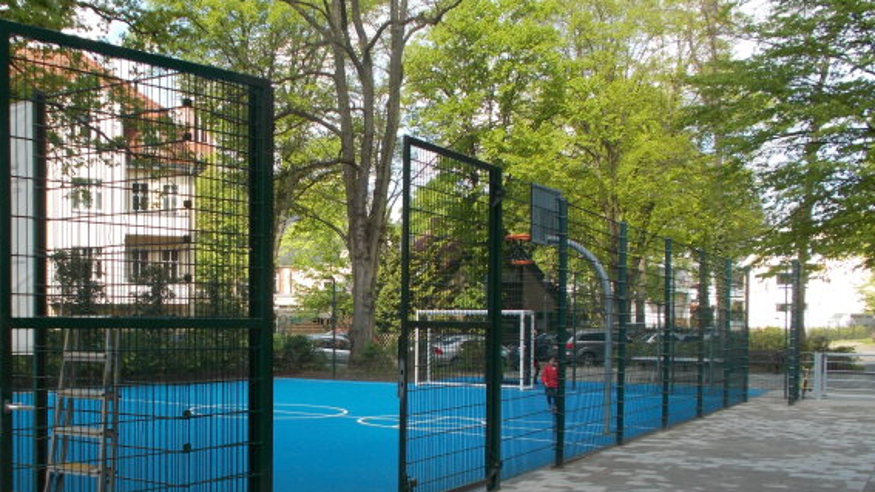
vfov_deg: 29.4
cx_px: 329
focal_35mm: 40
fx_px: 928
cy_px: 349
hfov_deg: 50.0
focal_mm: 4.6
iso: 80
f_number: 3.2
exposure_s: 1/250
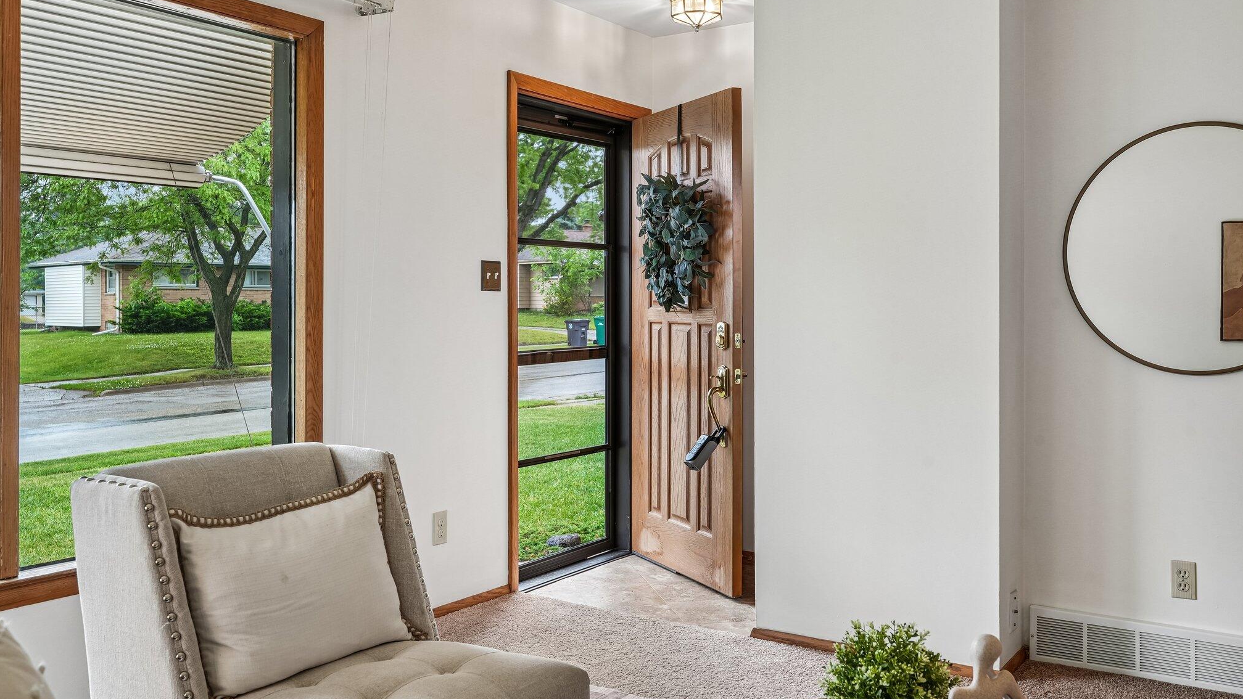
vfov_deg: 35.6
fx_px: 1088
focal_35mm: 33
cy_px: 303
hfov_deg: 59.5
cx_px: 630
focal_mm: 31
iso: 320
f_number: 9
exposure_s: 1/15
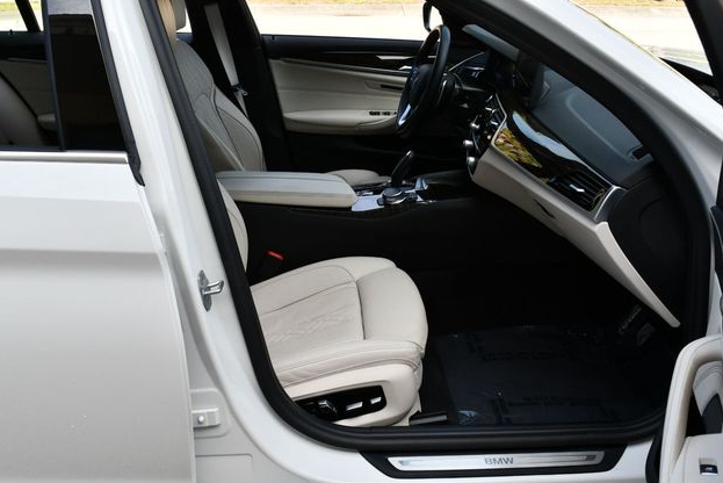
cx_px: 355
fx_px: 743
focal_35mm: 37
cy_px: 237
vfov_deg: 36.0
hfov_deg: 51.9
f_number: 7.1
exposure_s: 1/250
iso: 200
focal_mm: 18
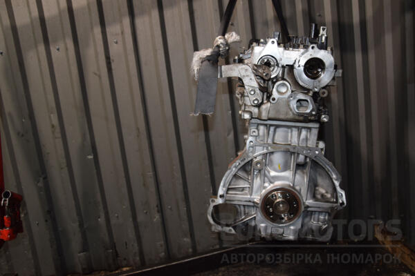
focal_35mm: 32
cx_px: 208
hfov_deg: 59.5
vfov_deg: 41.7
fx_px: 363
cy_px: 138
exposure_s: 1/60
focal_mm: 21
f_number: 5
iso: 800
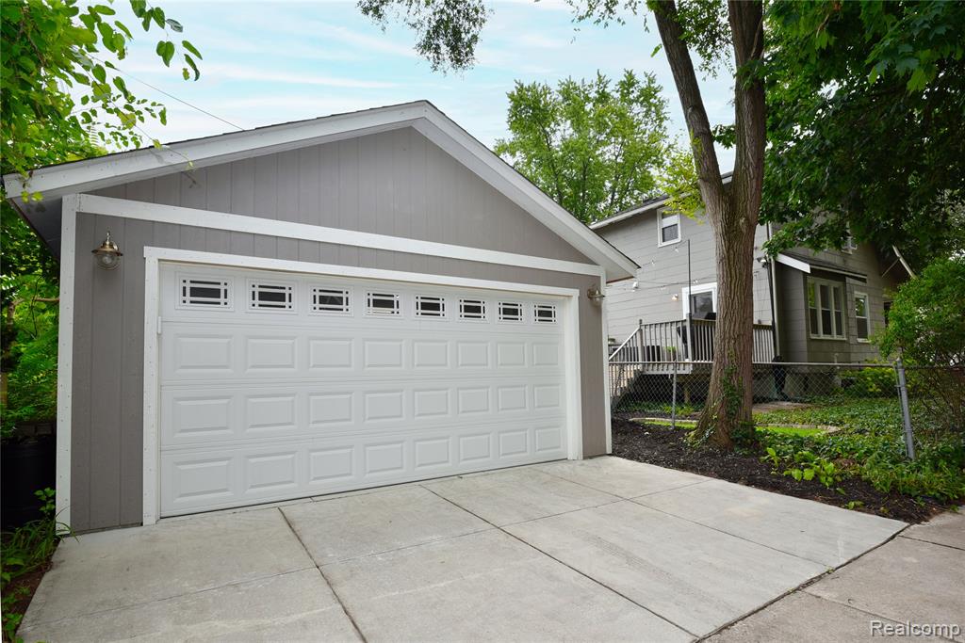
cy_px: 322
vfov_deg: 70.5
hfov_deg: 93.3
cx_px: 482
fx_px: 456
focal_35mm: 17
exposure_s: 1/200
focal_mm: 17
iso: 160
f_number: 8
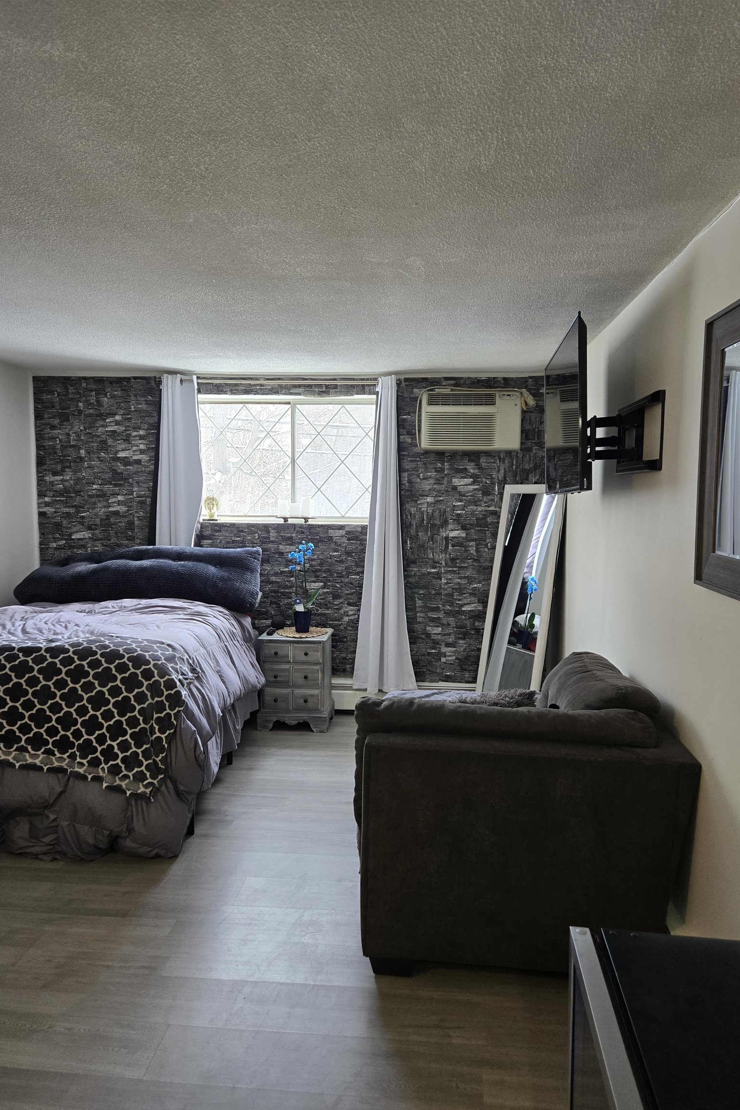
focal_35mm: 24
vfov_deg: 73.7
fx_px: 740
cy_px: 556
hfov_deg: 53.1
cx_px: 374
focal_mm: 5.4
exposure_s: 1/120
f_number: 1.8
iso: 125
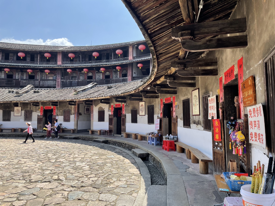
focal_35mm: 26
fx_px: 207
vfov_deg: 53.1
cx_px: 138
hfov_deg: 67.3
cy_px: 103
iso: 32
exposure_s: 1/1401
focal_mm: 4.2
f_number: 1.6
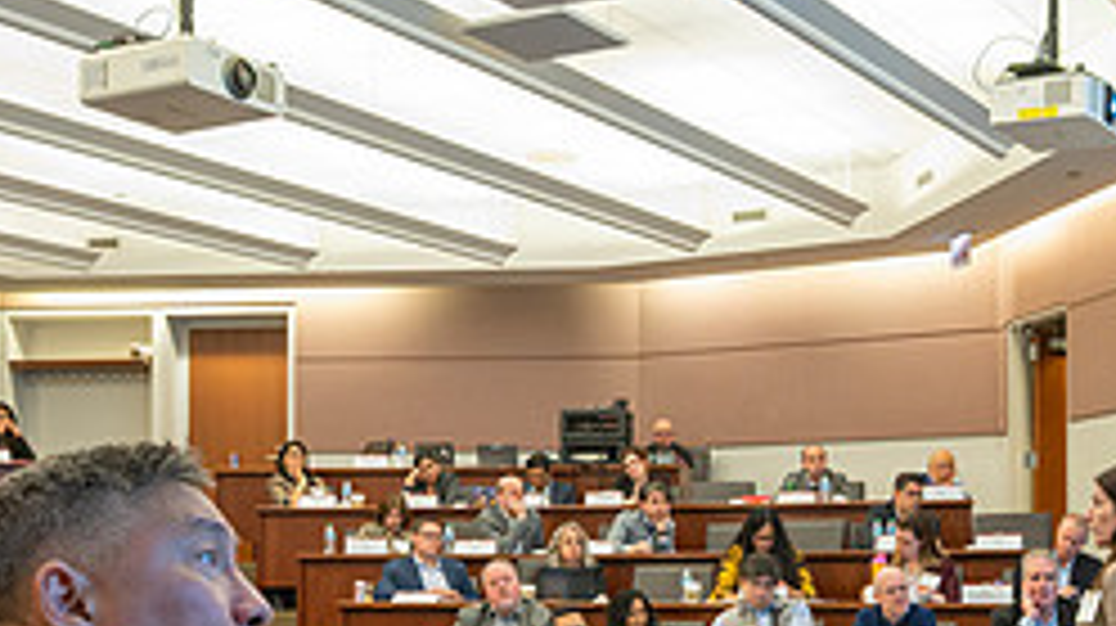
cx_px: 716
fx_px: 1744
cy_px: 552
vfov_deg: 20.0
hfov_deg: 35.2
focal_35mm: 59
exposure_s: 1/30
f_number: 5.6
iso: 1600
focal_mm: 24
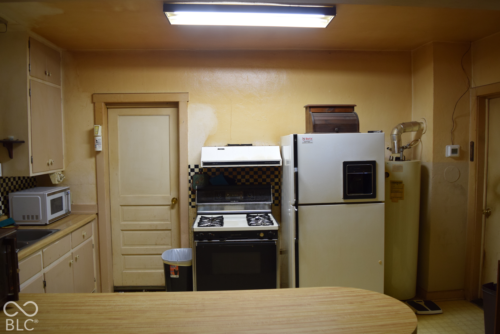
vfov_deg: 47.9
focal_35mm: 27
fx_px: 375
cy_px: 167
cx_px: 250
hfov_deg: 67.4
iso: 720
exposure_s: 1/60
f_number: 4
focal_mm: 18
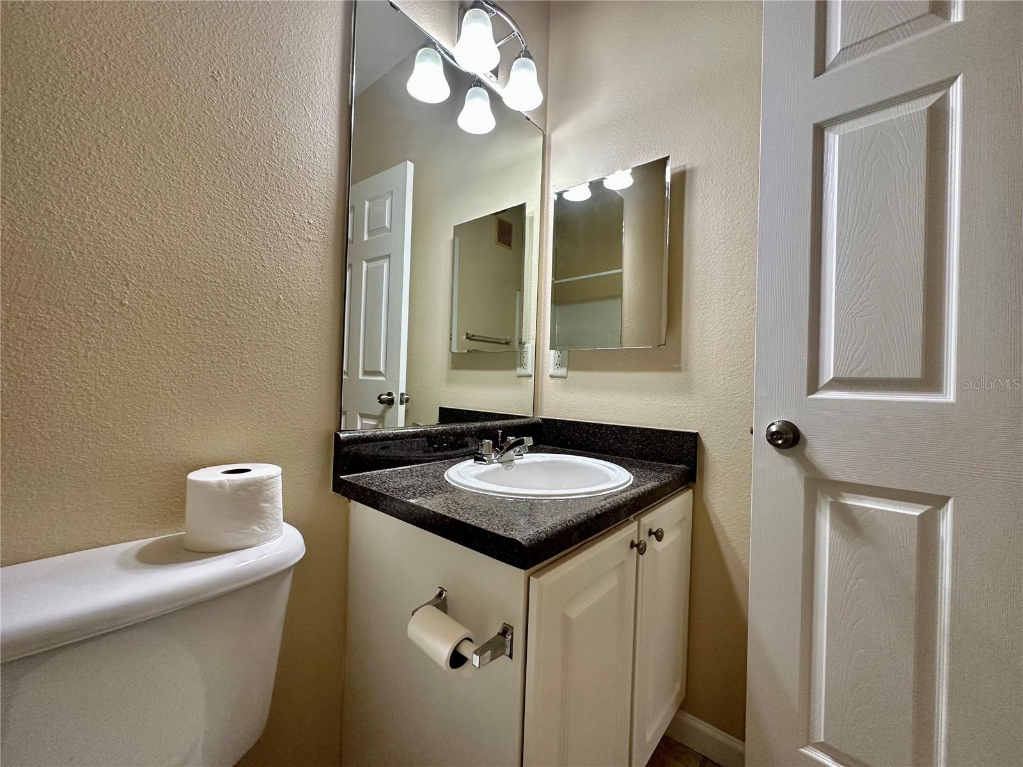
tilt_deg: -0.6
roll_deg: -2.3
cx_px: 512
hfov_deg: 102.1
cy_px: 384
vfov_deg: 85.7
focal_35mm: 14
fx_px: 414
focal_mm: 2.22
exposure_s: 1/120
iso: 250
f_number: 2.2
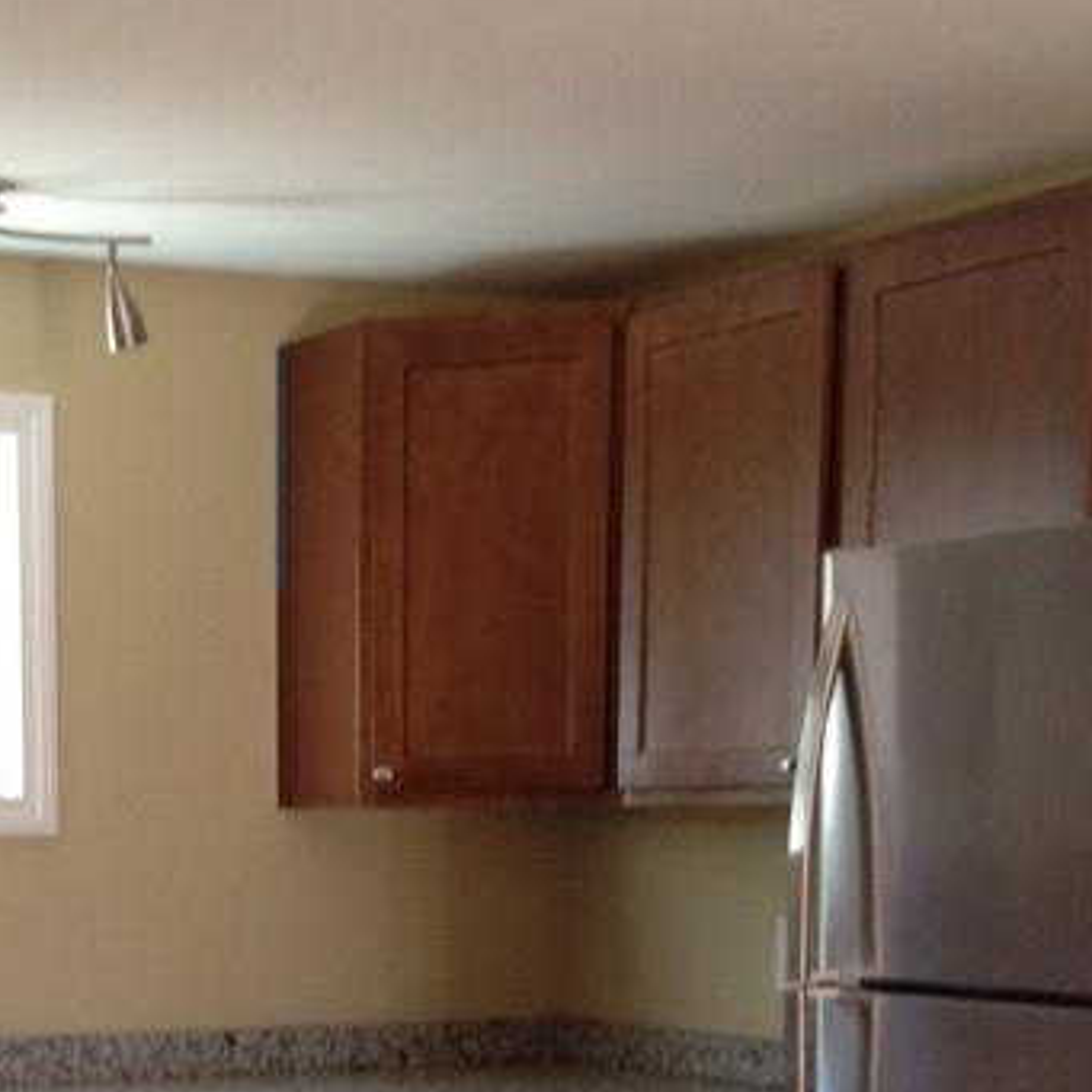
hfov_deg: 18.5
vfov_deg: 18.2
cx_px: 224
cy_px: 1102
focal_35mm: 93
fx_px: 3319
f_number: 2.4
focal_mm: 4.28
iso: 80
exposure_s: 1/20
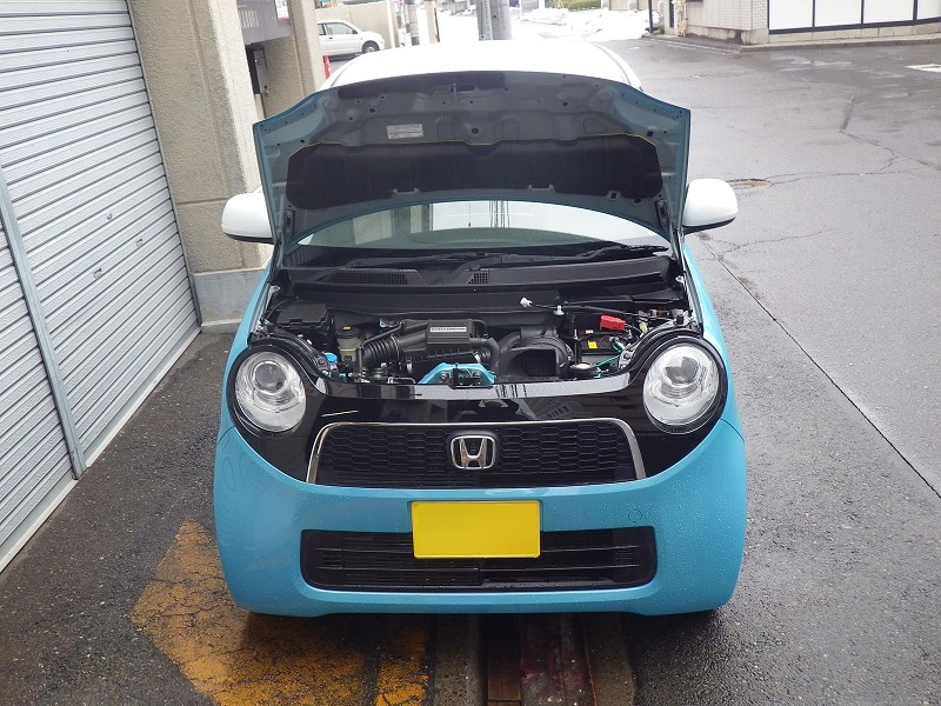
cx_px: 470
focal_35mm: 34
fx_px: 924
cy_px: 353
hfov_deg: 54.0
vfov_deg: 41.8
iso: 200
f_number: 3.8
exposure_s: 1/50
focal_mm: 6.1
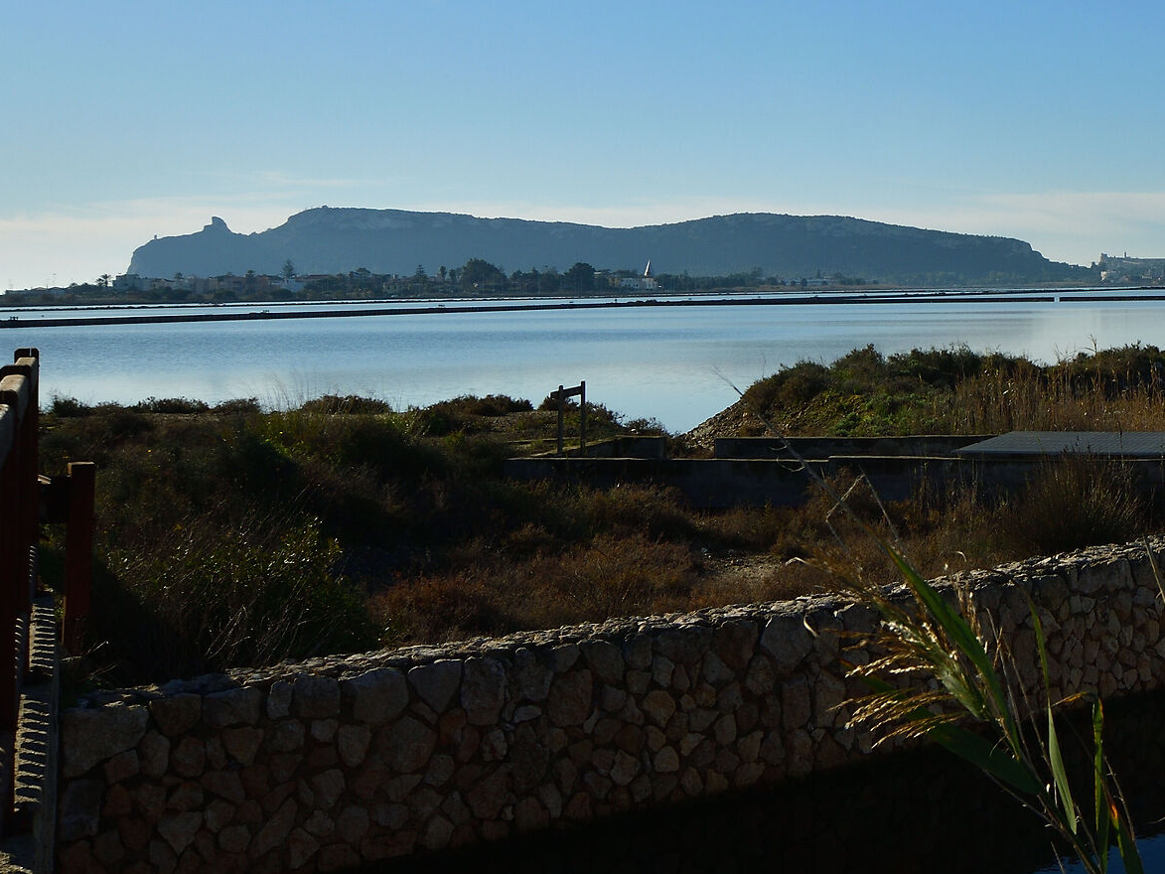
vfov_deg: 24.5
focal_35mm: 59
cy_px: 216
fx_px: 1986
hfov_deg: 30.6
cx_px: 1138
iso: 100
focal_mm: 20
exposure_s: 1/400
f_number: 11
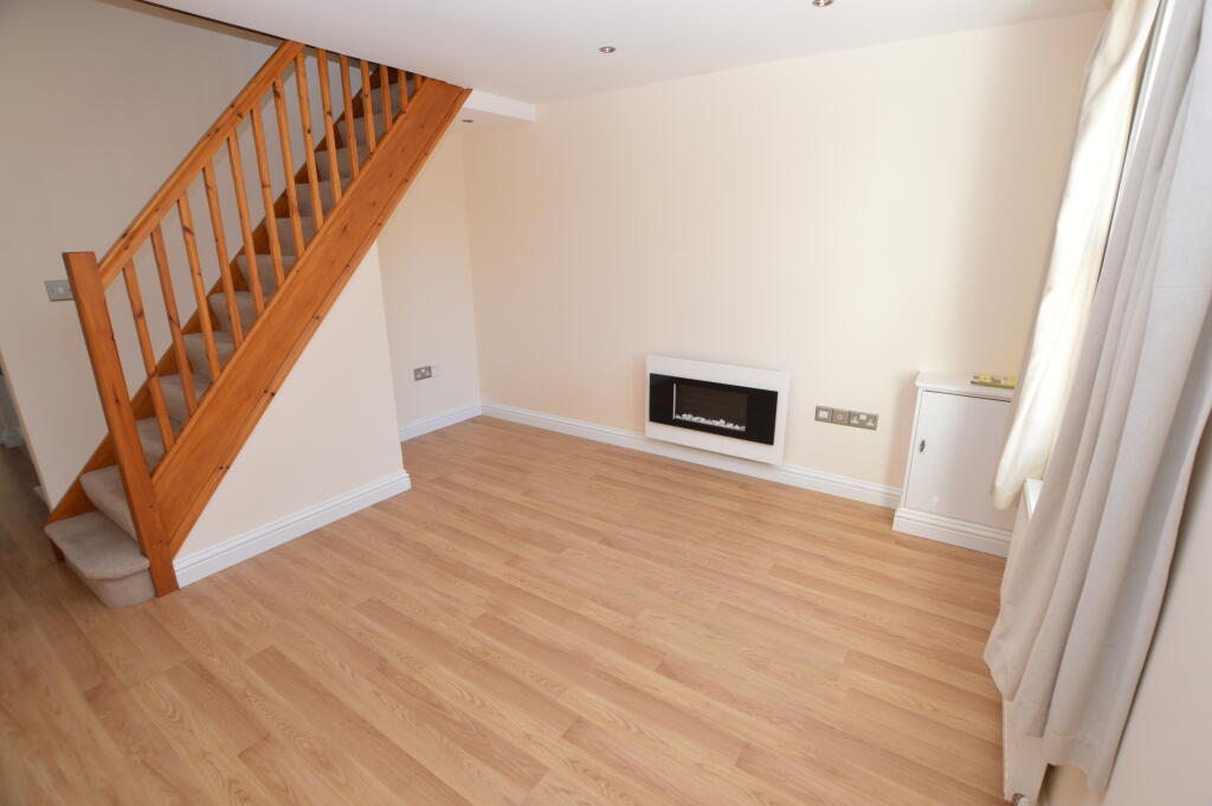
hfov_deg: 100.4
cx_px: 606
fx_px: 505
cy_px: 403
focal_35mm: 15
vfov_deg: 77.2
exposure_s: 1/80
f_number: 4.5
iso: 400
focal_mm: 10
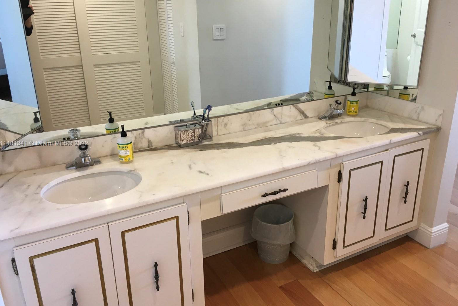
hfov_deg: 60.3
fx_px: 394
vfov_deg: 42.3
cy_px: 144
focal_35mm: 31
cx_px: 229
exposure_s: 1/30
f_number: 2.2
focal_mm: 4.15
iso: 50
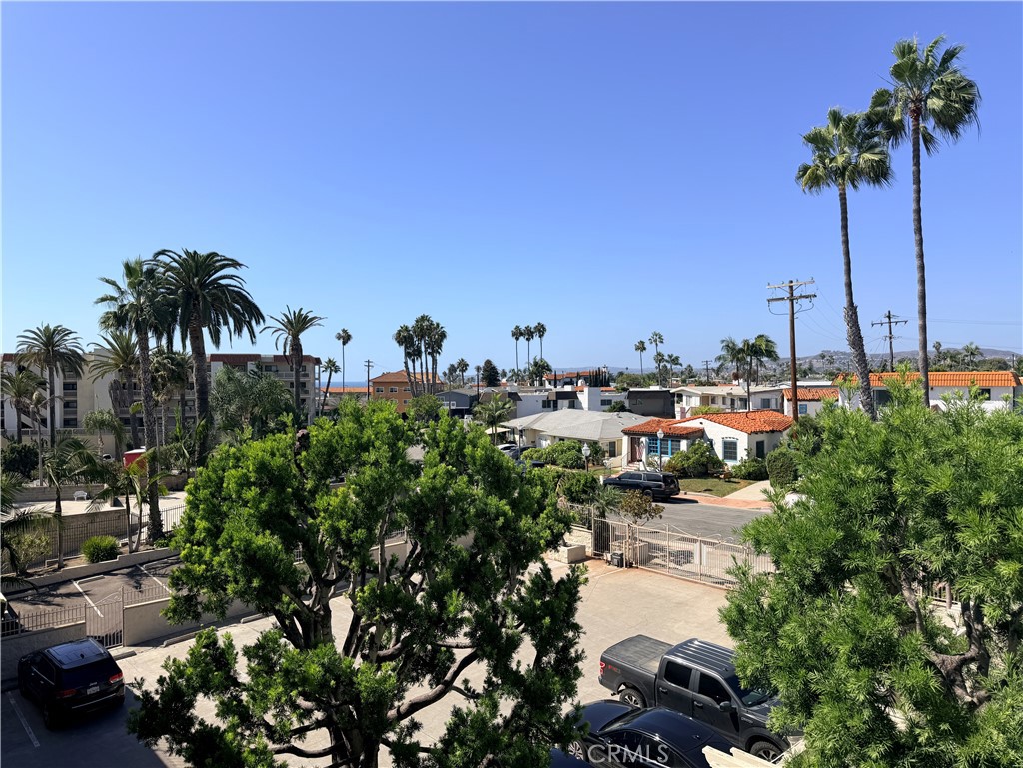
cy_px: 384
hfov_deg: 71.6
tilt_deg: -1.0
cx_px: 512
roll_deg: +0.5
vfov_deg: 56.8
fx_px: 709
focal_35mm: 24
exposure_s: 1/5714
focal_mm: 6.76
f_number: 1.78
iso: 80
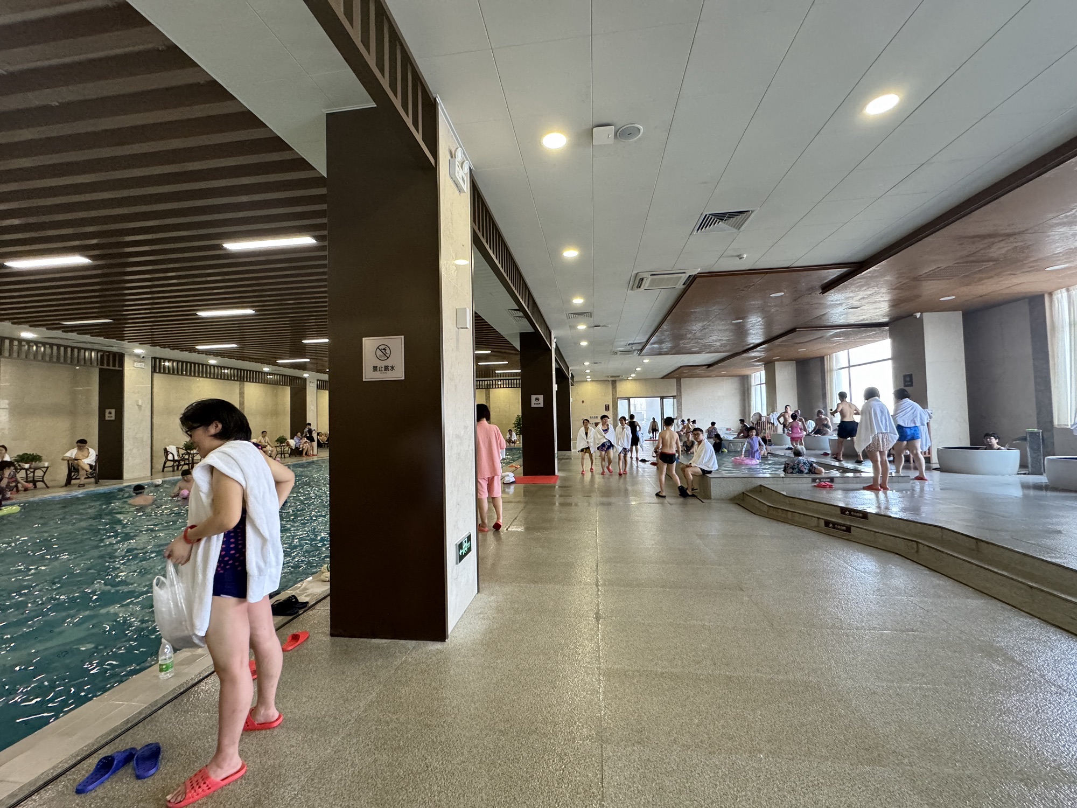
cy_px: 404
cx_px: 538
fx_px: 436
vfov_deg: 85.7
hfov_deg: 102.1
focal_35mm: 14
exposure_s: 1/100
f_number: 2.2
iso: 320
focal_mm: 2.22
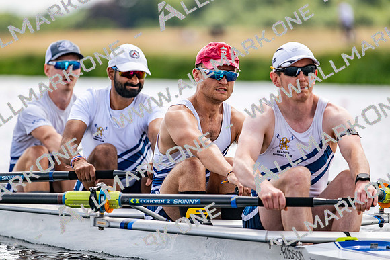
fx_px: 4334
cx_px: 195
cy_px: 130
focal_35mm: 400
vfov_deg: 3.4
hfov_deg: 5.2
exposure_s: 1/2500
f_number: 4.5
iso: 400
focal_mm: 400
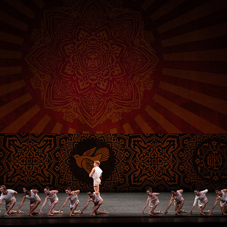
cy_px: 114
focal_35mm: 129
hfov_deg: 13.5
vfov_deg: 13.5
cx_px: 118
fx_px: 957
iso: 5000
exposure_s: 1/400
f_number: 10
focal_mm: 100
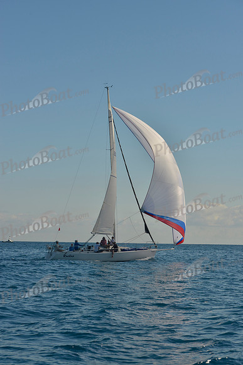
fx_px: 708
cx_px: 122
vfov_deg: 28.8
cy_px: 182
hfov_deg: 19.5
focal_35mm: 70
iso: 200
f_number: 9
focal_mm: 70
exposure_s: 1/640
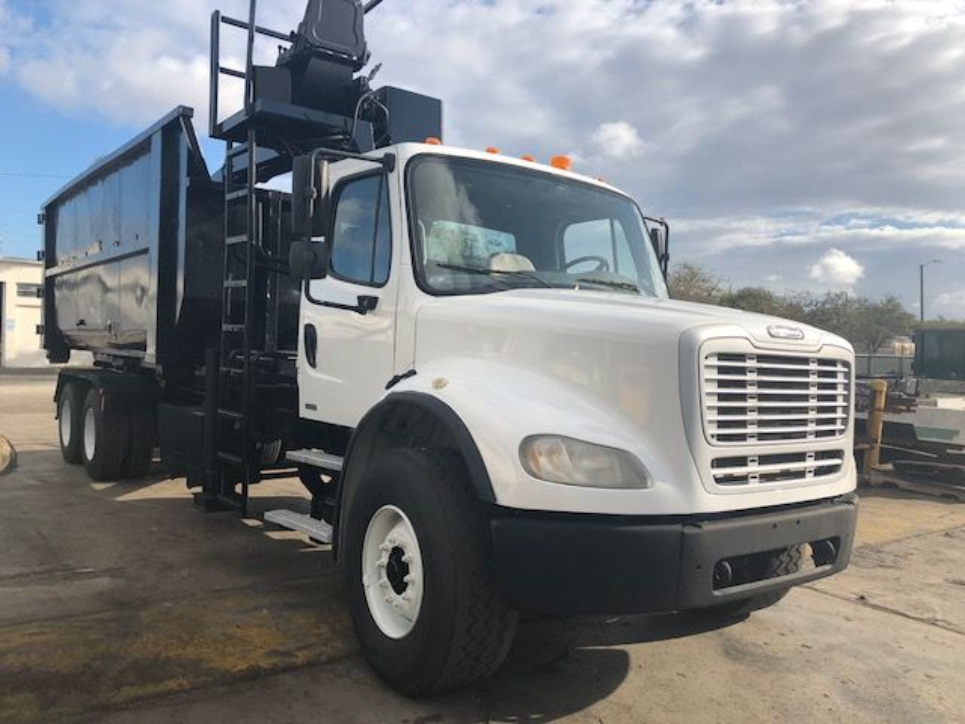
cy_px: 362
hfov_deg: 63.4
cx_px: 482
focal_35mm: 28
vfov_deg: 49.7
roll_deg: -1.7
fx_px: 781
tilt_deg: -0.5
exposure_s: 1/2114
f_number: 1.8
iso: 20
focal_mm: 4
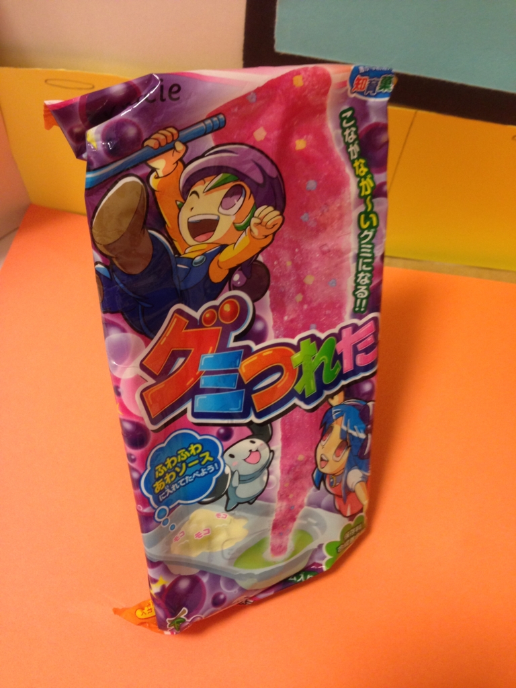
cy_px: 344
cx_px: 258
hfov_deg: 42.9
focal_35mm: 33
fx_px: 656
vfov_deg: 55.4
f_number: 2.4
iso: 160
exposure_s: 1/20
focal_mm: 4.12
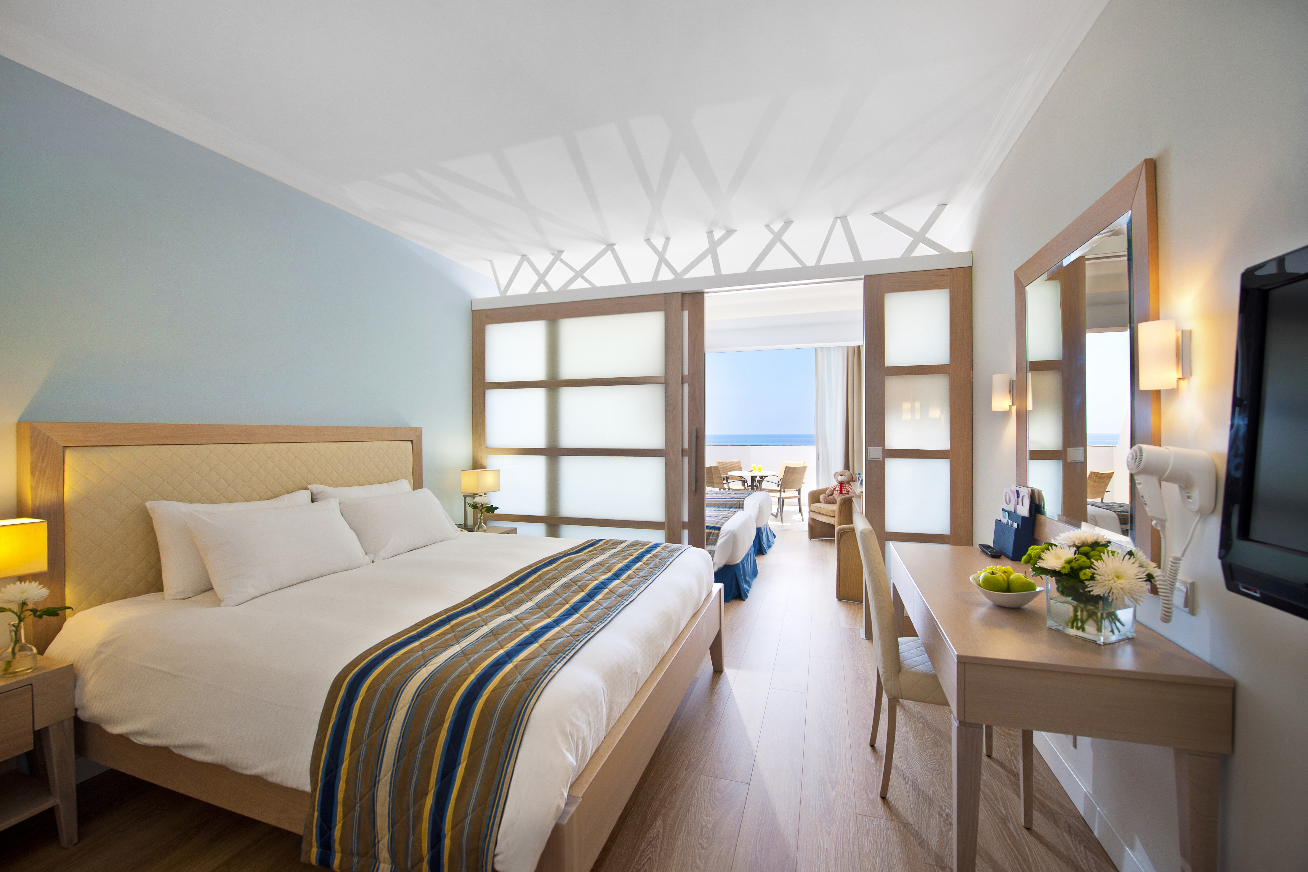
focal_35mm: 14
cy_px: 436
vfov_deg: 81.2
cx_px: 654
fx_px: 509
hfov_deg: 104.3
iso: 80
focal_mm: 14
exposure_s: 1/200
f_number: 6.3
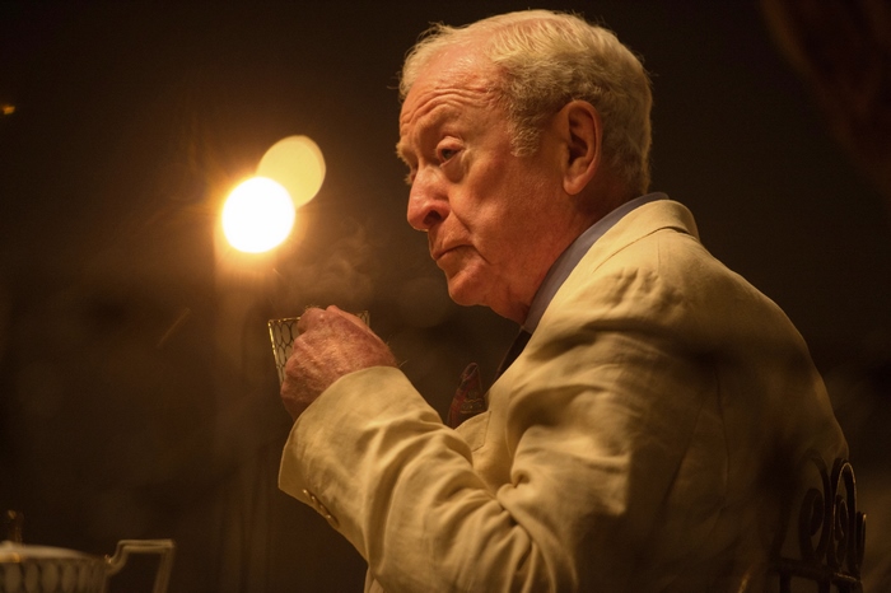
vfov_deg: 6.9
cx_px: 446
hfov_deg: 10.3
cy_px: 296
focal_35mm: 200
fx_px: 4947
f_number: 2.8
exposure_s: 1/100
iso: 1600
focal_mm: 200
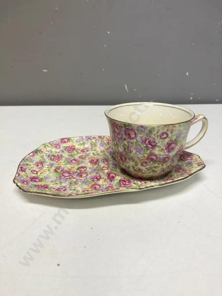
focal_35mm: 28
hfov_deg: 49.7
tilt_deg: -22.6
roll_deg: +0.2
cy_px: 148
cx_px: 111
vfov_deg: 63.4
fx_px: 239
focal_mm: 3.99
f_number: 1.8
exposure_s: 1/100
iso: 64
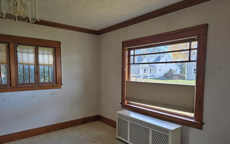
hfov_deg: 72.5
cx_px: 118
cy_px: 85
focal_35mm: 25
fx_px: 157
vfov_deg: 49.0
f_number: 1.7
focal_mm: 6.3
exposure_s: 1/180
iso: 100
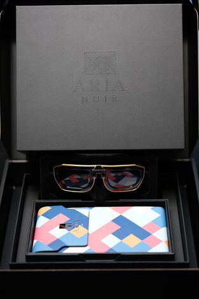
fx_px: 697
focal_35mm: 84
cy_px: 150
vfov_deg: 24.2
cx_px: 100
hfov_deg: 16.2
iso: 125
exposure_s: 1/640
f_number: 1.2
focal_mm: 56
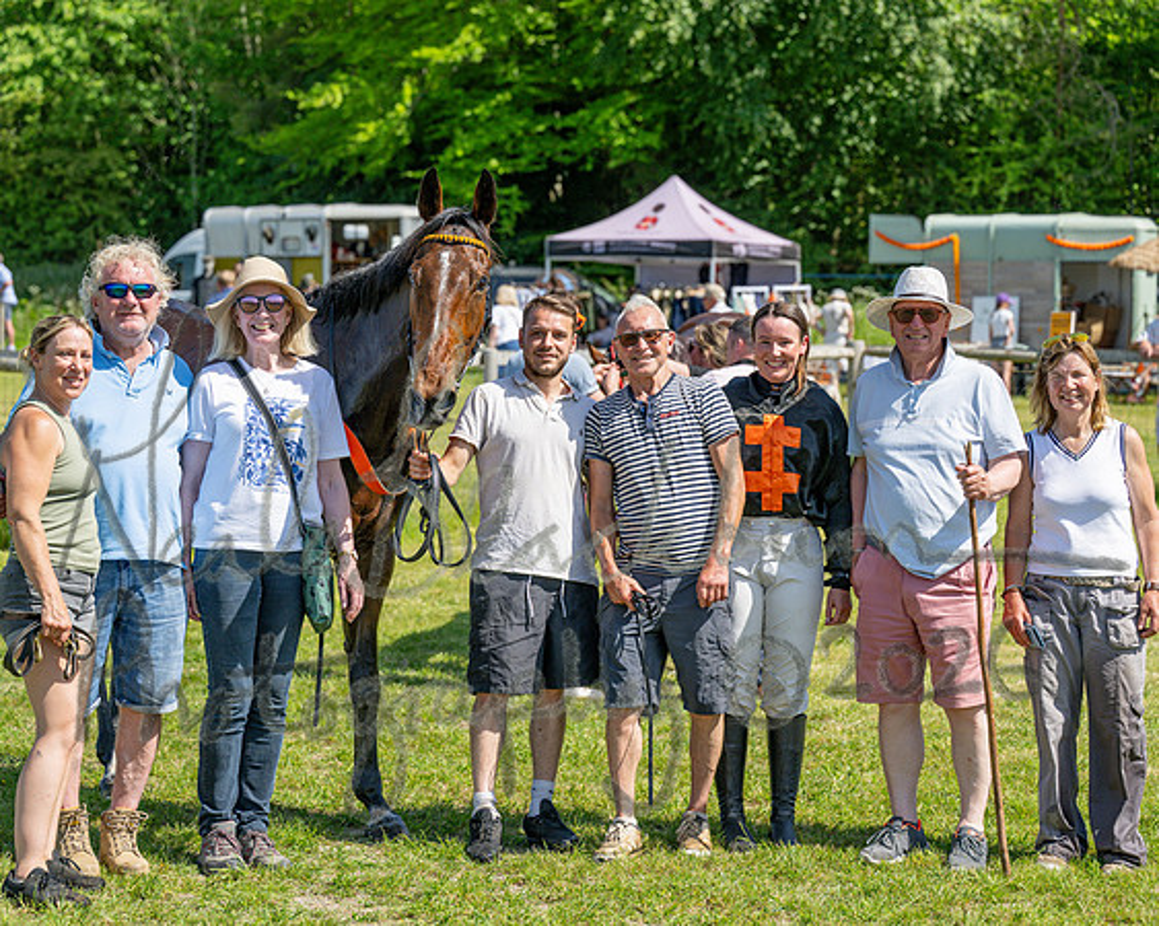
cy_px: 463
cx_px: 546
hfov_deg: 24.2
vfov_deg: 19.4
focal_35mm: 79
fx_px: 2705
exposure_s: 1/3200
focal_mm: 70
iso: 200
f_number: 3.5
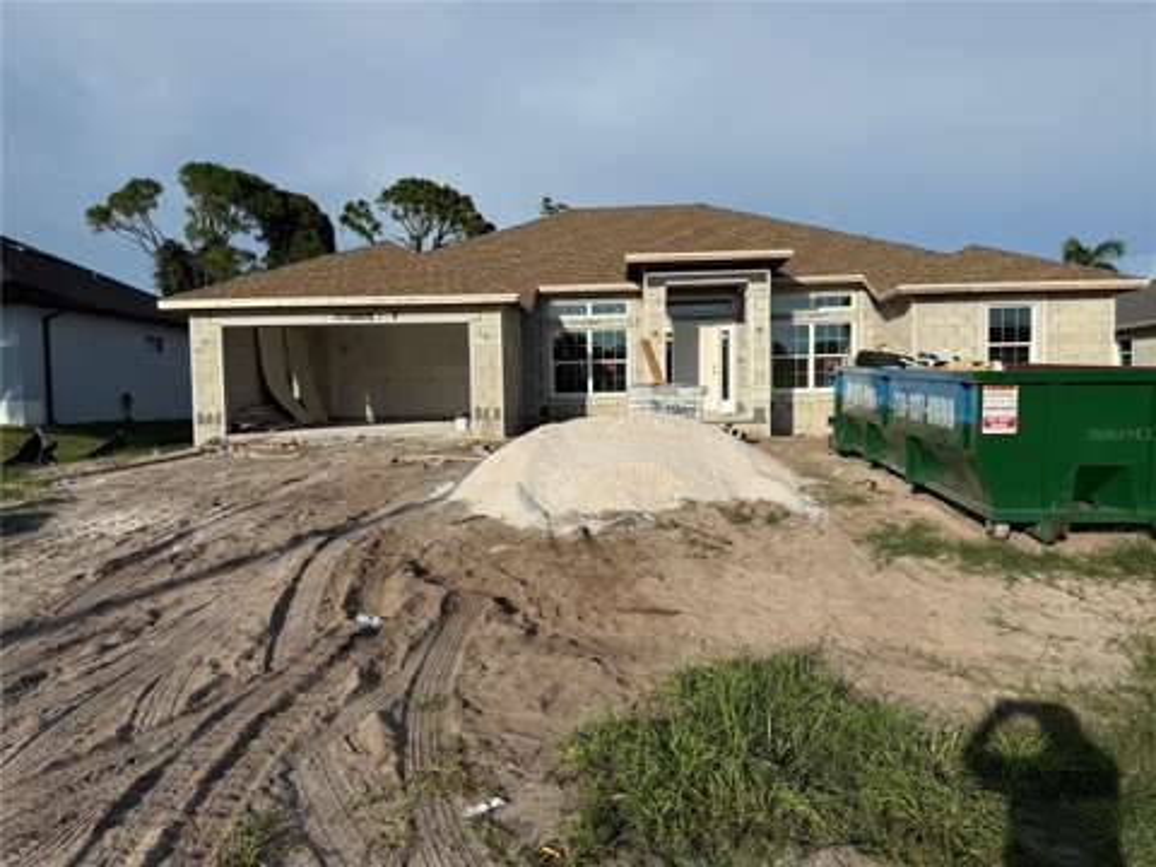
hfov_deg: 71.6
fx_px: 801
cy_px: 434
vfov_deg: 56.8
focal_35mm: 24
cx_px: 578
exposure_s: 1/8130
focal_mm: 6.76
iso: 80
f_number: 1.78
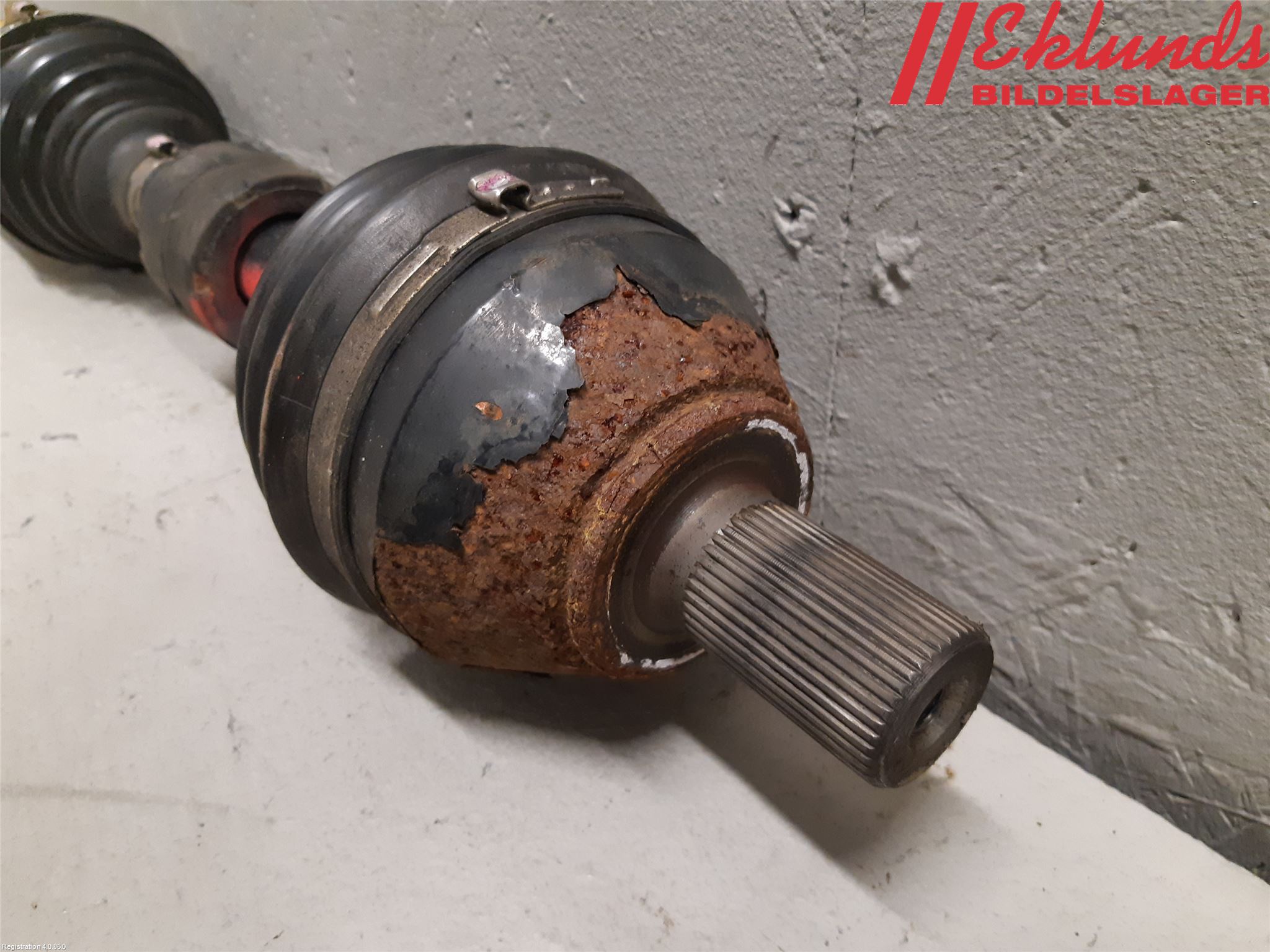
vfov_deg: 53.1
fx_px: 954
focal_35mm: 26
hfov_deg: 67.3
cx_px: 635
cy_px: 476
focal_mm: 3.93
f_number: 1.7
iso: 250
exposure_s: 1/50
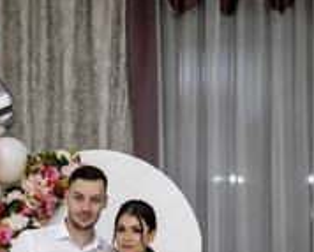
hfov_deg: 16.2
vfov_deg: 12.8
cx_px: 69
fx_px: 1098
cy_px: 288
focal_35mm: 118
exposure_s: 1/160
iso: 800
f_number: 2
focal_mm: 23
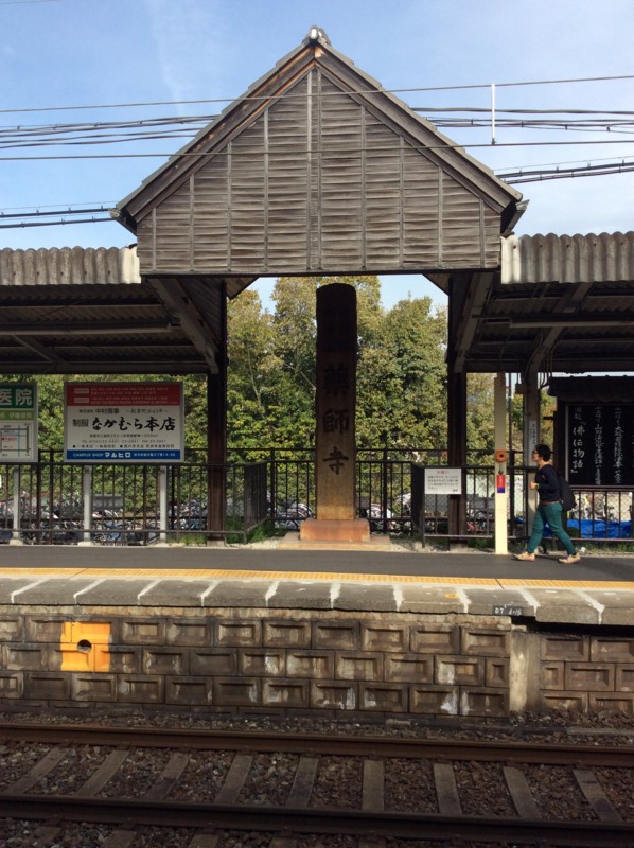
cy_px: 424
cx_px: 317
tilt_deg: -2.2
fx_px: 783
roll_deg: +0.7
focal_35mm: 32
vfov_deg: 56.9
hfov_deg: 44.1
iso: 32
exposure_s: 1/853
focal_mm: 3.3
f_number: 2.4
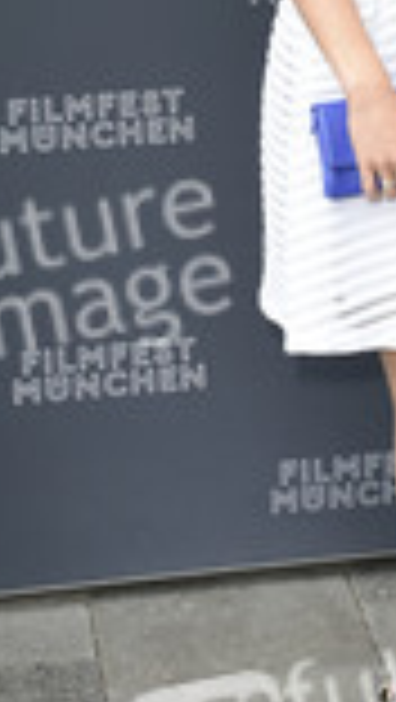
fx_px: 2850
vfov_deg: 13.9
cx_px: 490
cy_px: 63
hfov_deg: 7.9
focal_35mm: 153
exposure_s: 1/100
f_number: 6.3
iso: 500
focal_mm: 38
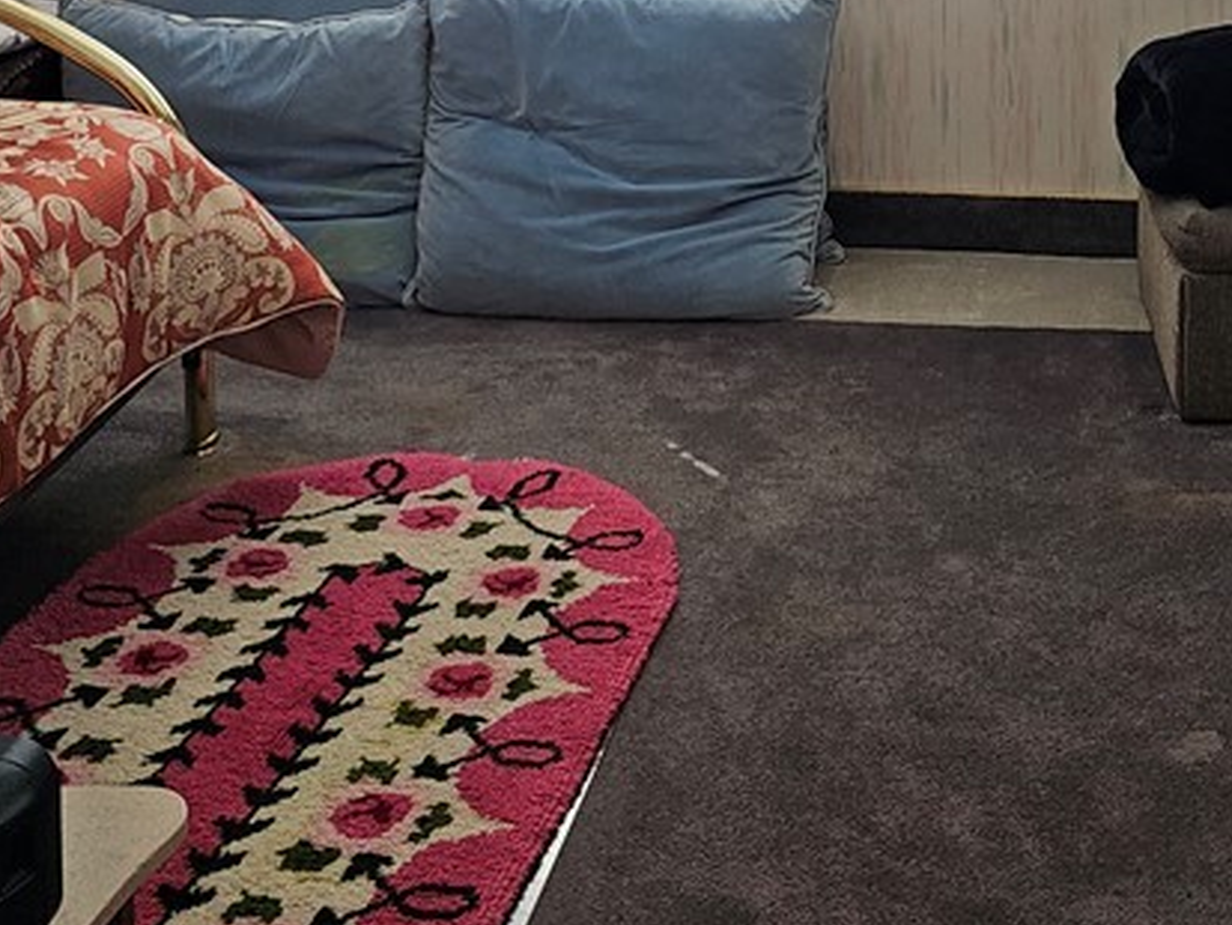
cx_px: 969
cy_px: -215
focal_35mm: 57
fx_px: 2029
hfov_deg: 32.9
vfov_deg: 23.3
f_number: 1.7
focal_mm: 6.3
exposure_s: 1/50
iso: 80
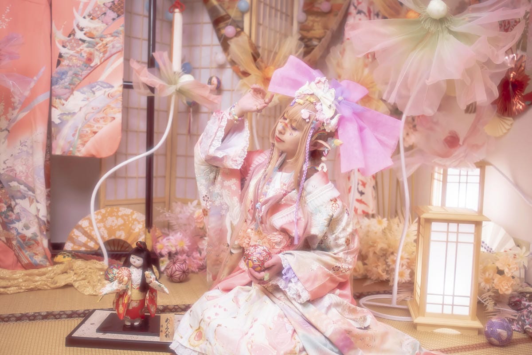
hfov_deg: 54.4
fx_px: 517
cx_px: 266
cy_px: 178
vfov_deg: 37.9
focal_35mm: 35
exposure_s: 1/200
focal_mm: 35
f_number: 2.5
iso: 400
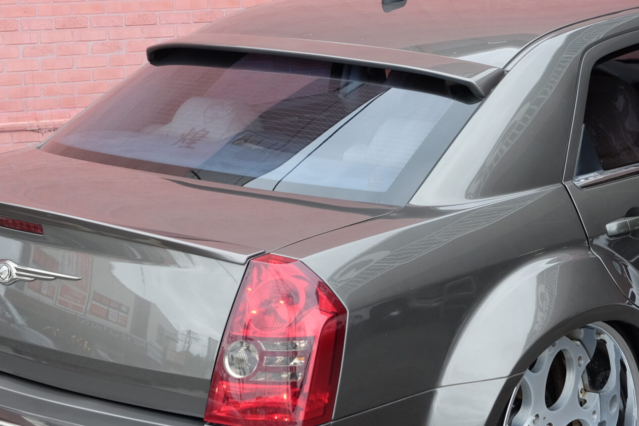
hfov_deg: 23.8
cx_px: 416
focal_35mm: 85
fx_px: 1508
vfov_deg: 16.0
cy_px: 284
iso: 200
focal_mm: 27.7
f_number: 4
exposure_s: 1/140
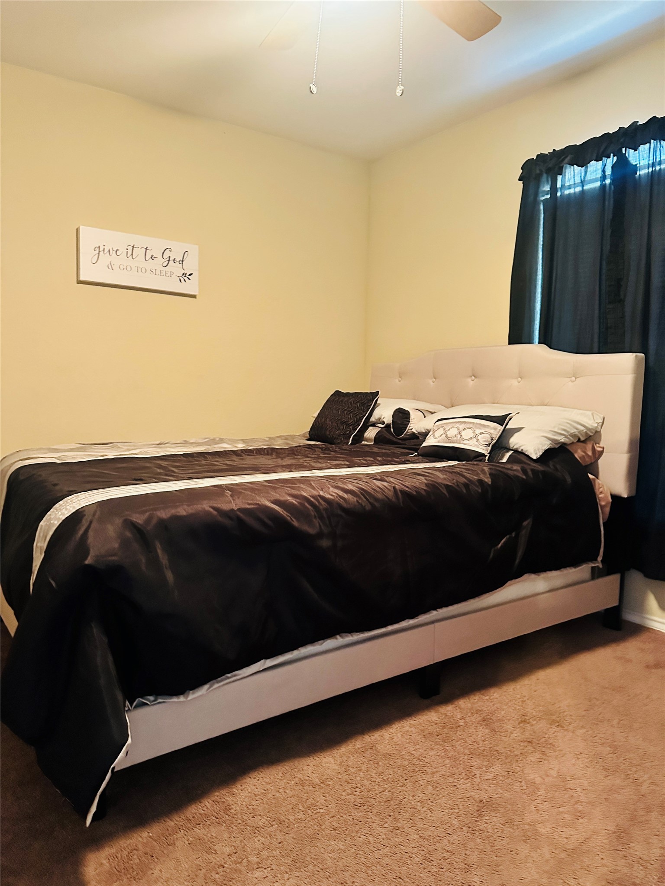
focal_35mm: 24
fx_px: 615
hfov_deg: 56.8
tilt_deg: -5.7
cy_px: 443
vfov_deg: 71.6
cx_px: 332
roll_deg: -0.9
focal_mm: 6.86
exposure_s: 1/40
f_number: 1.78
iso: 1000
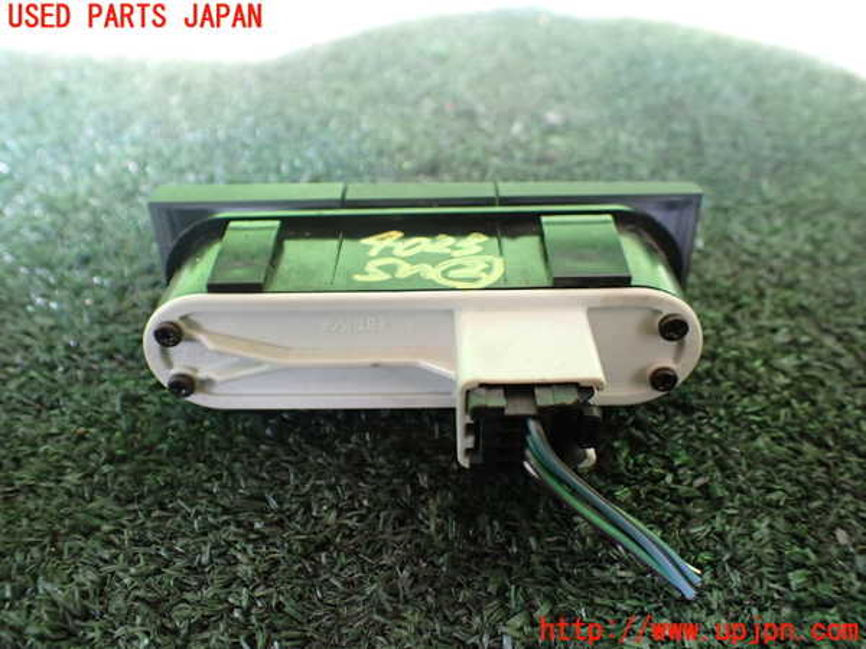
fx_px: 751
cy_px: 324
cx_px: 433
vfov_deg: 46.8
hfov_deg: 60.0
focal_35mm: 30
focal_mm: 5.4
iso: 640
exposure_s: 1/125
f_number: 2.3
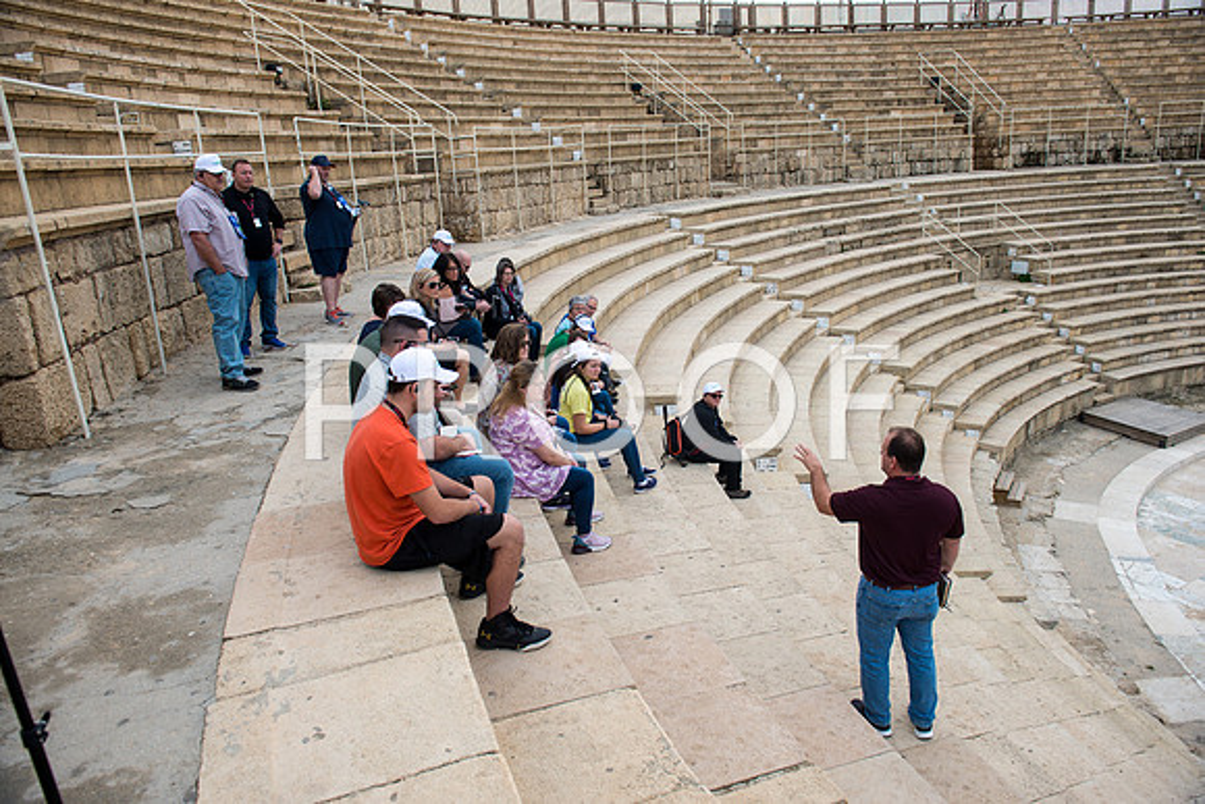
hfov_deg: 73.7
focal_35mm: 24
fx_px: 803
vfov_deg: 53.2
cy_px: 402
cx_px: 602
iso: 100
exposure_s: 1/400
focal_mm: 24
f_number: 3.5
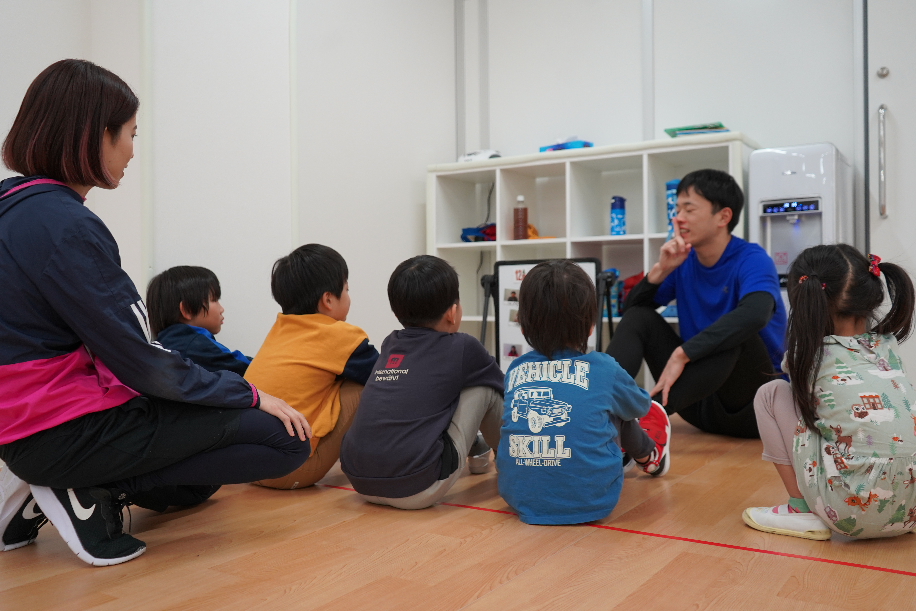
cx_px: 458
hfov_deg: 60.3
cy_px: 306
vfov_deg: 42.3
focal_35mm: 31
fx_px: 789
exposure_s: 1/160
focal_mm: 31
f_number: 4
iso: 1000
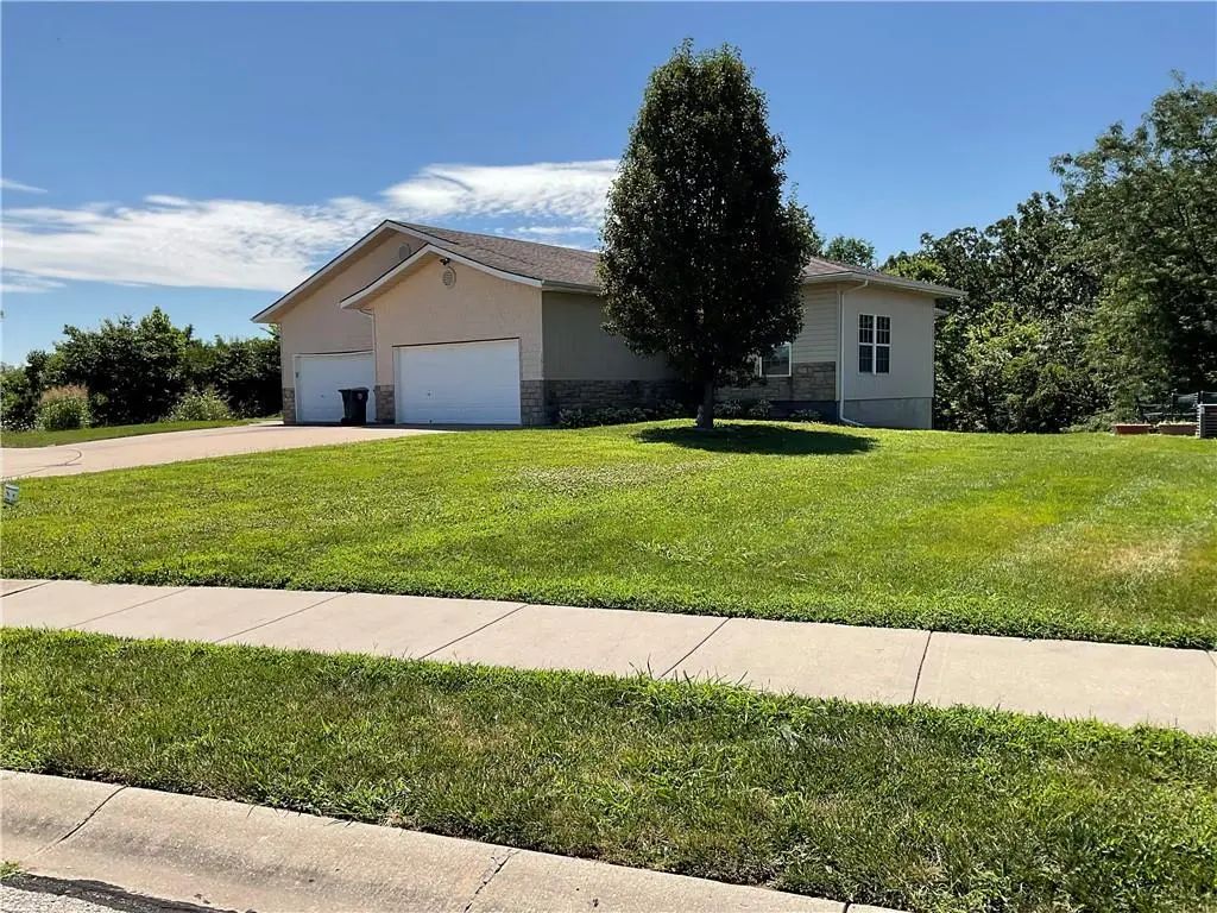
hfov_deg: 61.7
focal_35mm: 29
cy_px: 456
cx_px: 608
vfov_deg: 48.2
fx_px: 1020
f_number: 1.8
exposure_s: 1/2058
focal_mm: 3
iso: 16
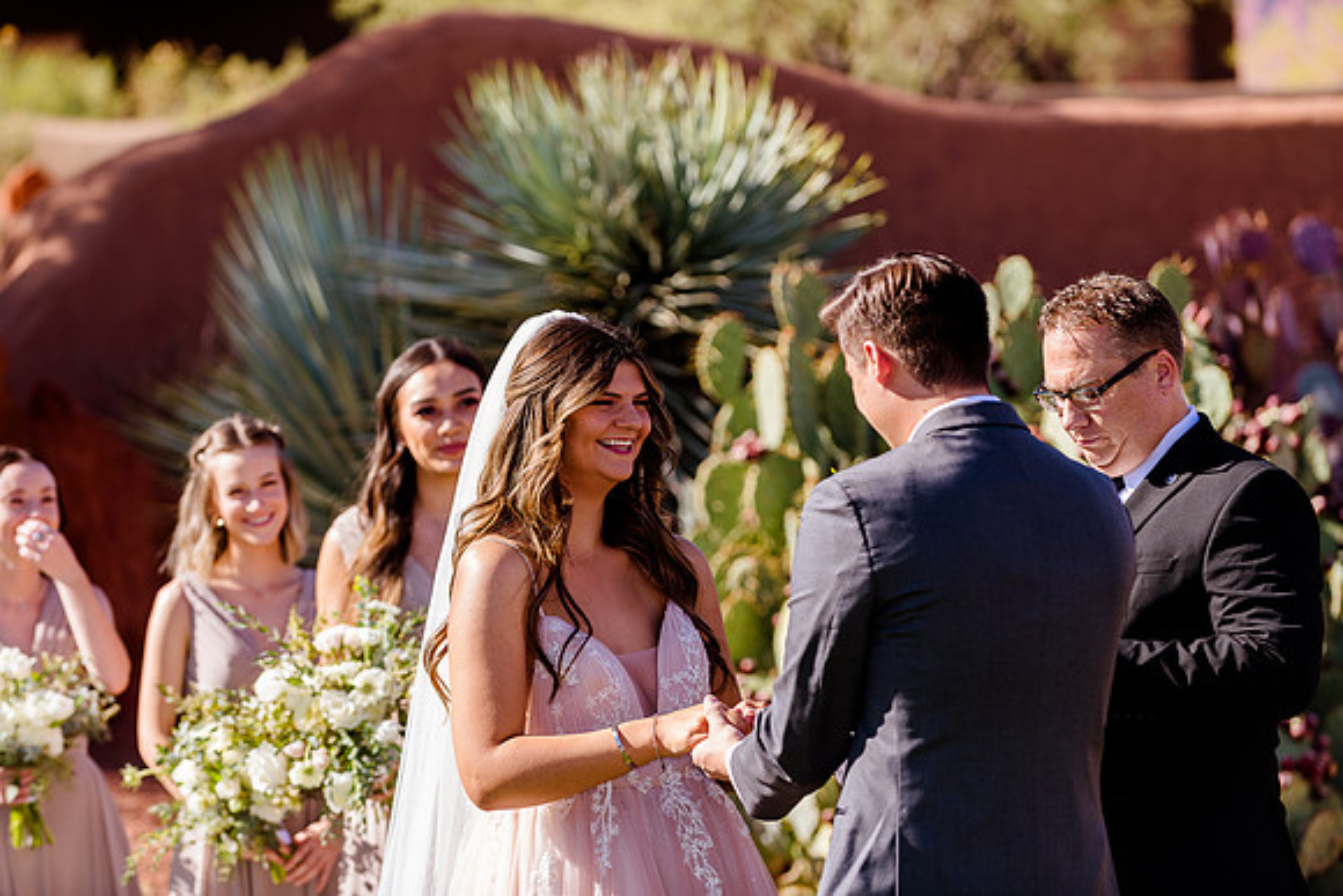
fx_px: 5597
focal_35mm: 150
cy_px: 448
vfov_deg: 9.2
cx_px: 672
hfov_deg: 13.7
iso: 200
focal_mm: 150
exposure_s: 1/800
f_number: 3.5
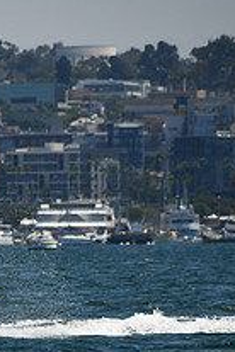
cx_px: -237
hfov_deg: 1.5
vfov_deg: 2.2
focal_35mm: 923
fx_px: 9037
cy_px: 309
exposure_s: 1/1600
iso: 200
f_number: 7.1
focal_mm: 220
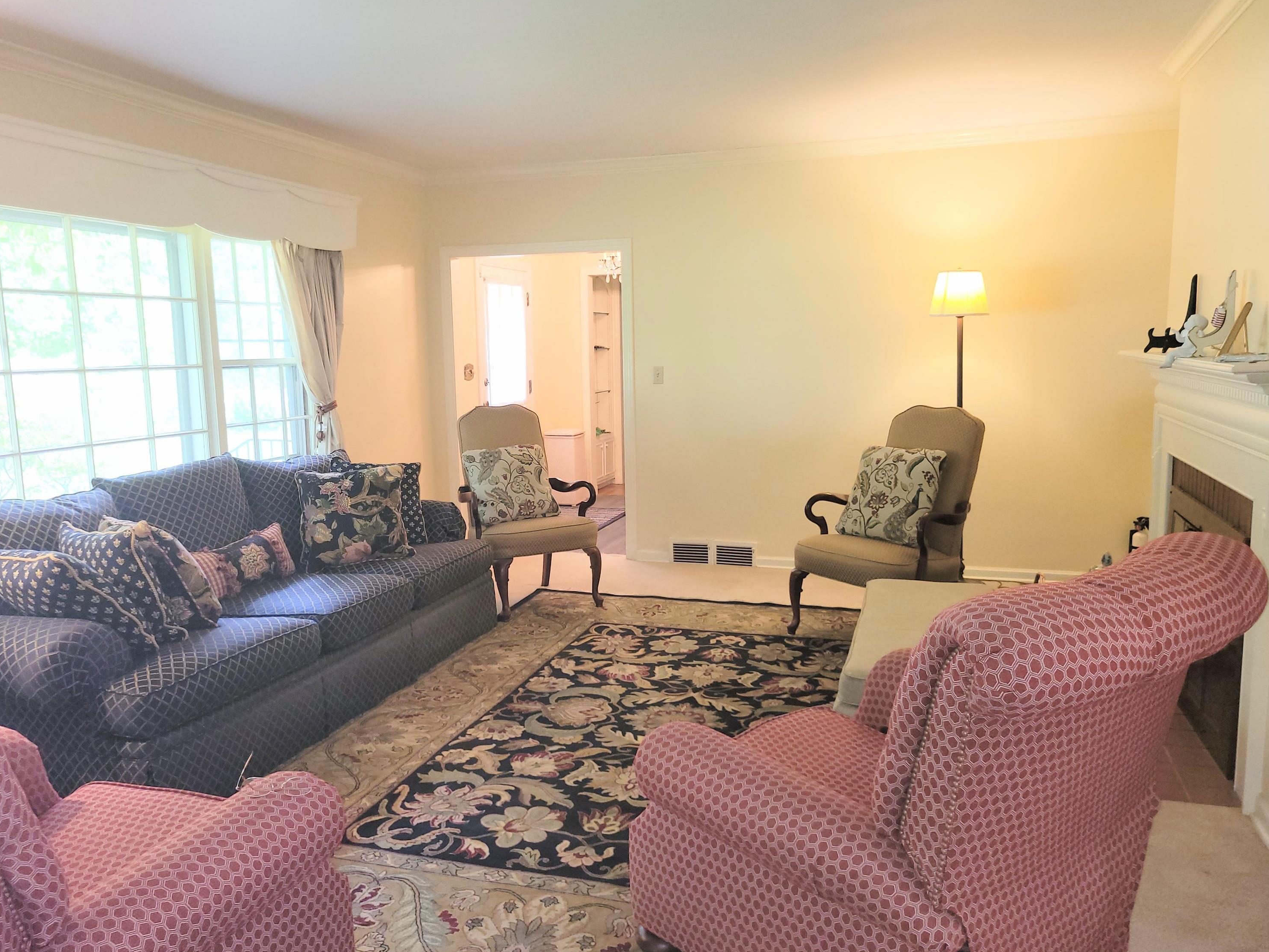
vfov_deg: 51.4
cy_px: 483
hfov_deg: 65.3
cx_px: 634
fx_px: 990
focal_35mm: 27
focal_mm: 5.4
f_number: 1.8
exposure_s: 1/24
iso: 100
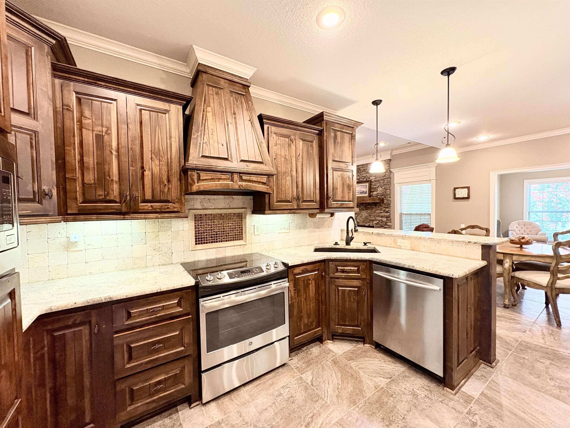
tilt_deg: -1.0
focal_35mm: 14
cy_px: 214
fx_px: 231
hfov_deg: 102.1
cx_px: 285
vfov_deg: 85.7
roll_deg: +1.9
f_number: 2.2
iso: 400
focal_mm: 2.22
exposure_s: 1/60
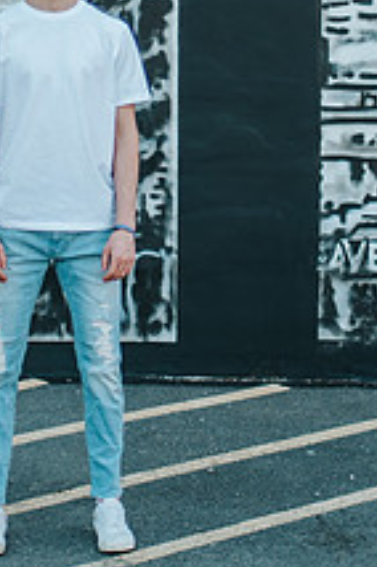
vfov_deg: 14.5
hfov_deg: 9.7
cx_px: 141
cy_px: 141
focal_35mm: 141
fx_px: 2222
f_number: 1.8
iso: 280
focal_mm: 35
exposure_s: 1/1250
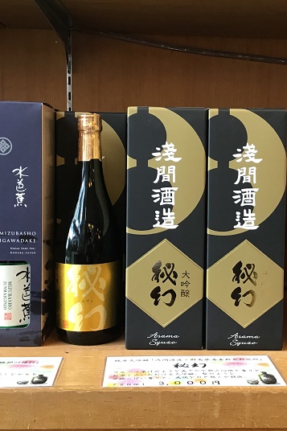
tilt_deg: -5.1
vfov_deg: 40.3
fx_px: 586
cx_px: 183
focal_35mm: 49
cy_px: 207
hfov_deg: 27.4
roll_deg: -1.2
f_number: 2.4
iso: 80
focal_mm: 3.3
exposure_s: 1/33
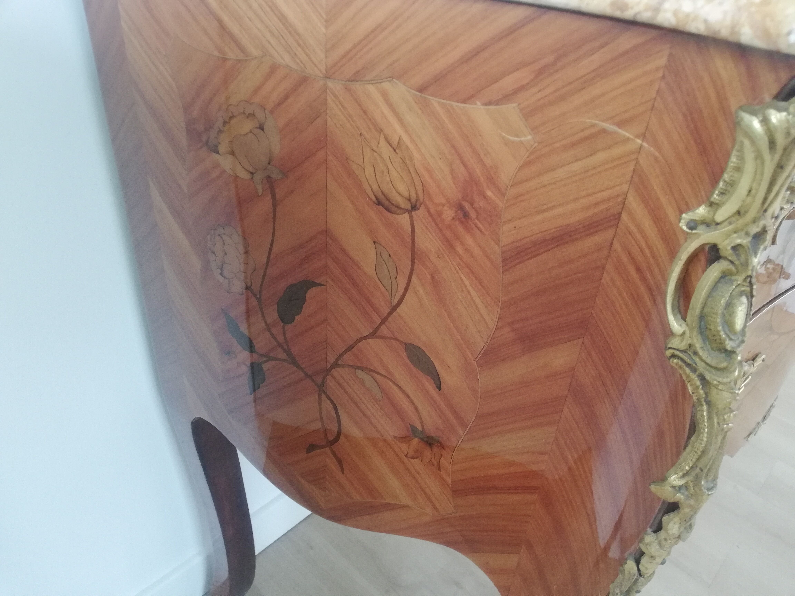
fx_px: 597
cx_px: 398
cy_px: 298
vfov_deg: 53.1
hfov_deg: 67.3
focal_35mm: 26
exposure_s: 1/25
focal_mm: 3.81
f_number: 2.2
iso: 400
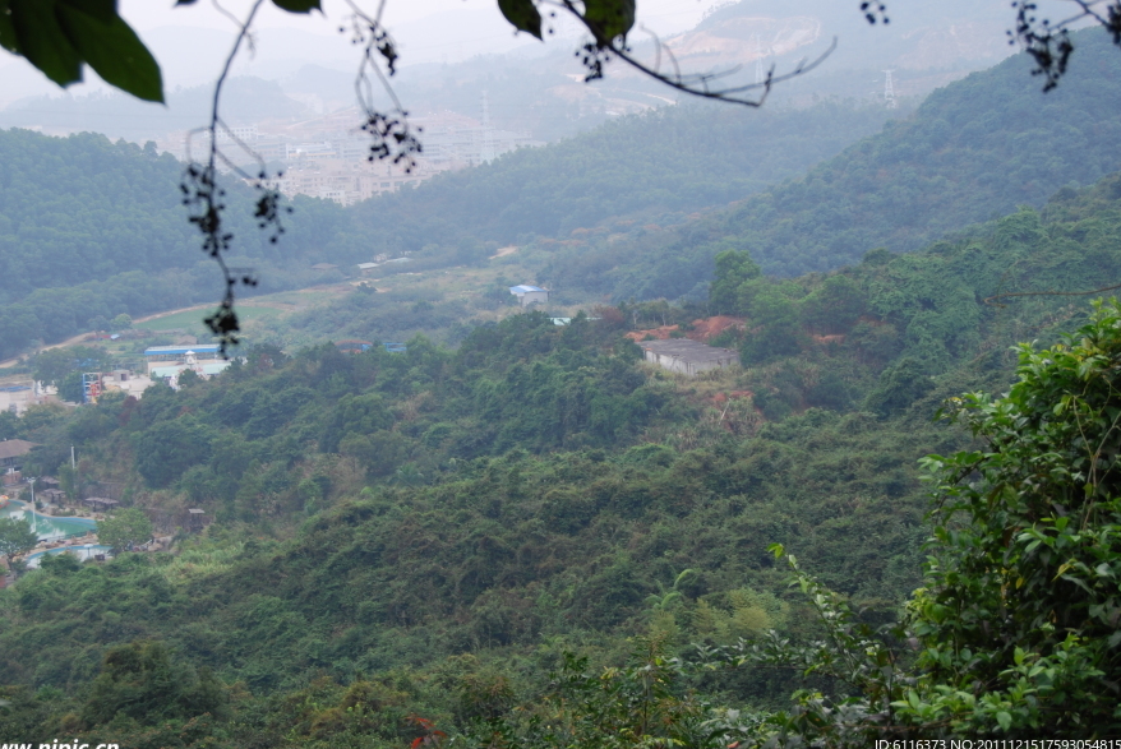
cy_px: 334
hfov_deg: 28.8
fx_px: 2181
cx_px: 503
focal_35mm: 70
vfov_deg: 19.5
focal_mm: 40
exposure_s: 1/125
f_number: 5.6
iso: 160
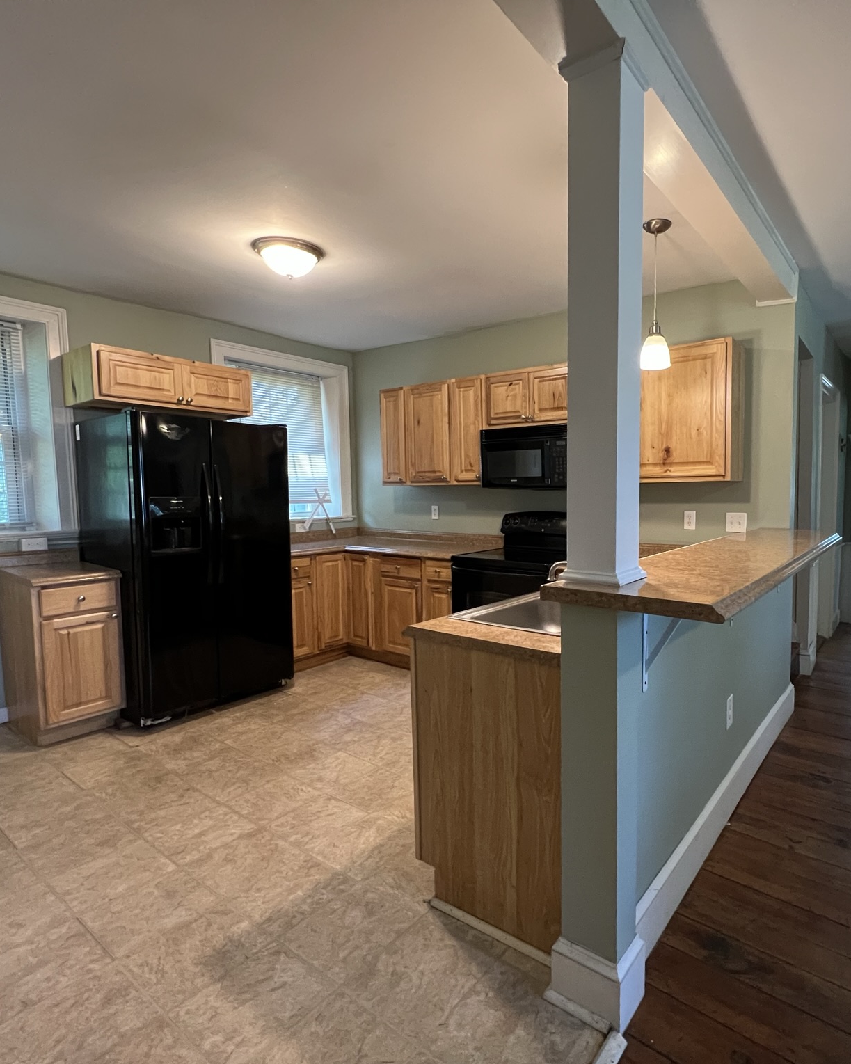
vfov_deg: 89.6
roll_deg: +0.4
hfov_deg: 75.6
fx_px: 535
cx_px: 534
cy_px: 533
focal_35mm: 17
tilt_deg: -5.0
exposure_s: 1/60
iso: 500
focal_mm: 1.57
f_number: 1.8
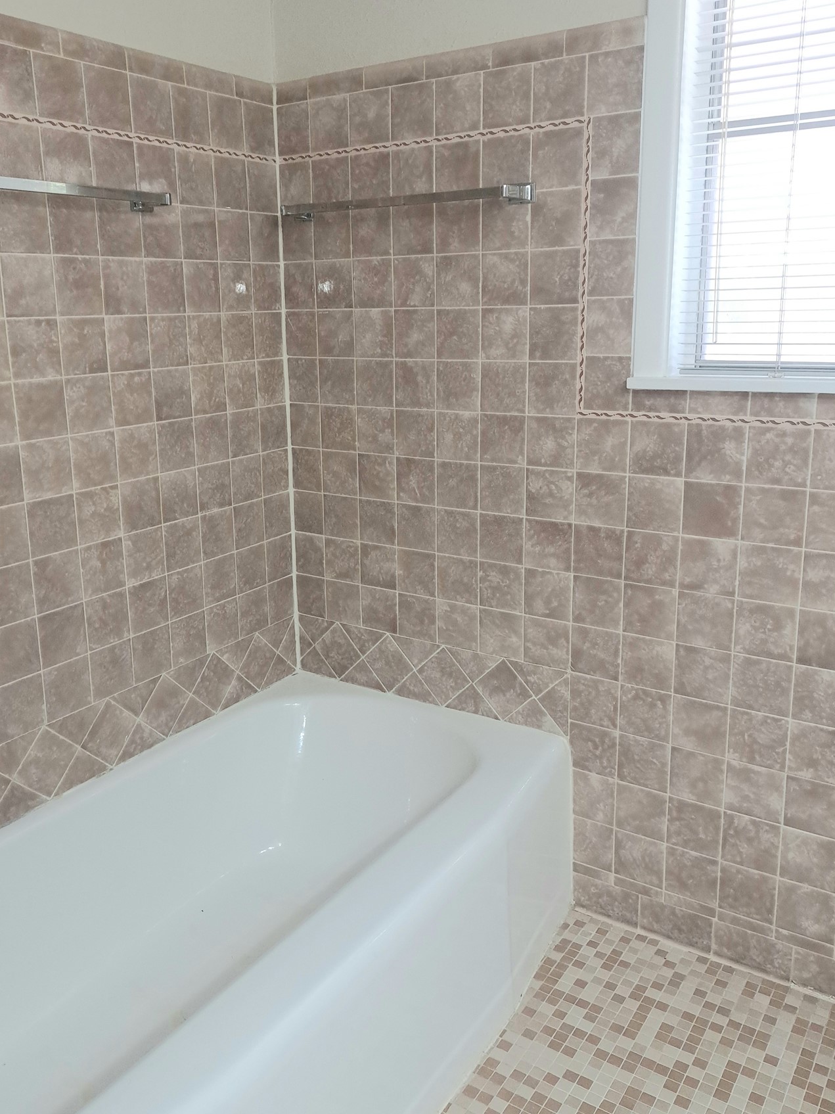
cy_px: 515
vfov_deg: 61.6
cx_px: 389
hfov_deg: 48.2
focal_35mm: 29
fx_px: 933
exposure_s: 1/60.2
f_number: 1.8
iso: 400
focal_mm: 5.23
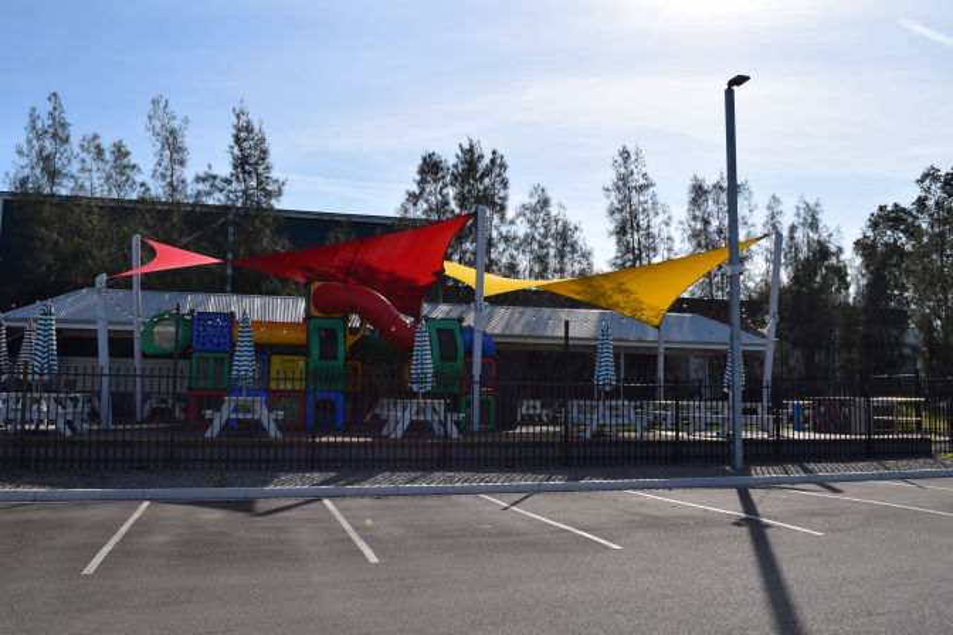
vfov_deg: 41.7
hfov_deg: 59.5
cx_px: 476
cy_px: 318
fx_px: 834
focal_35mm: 32
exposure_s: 1/200
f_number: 13
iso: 100
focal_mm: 21
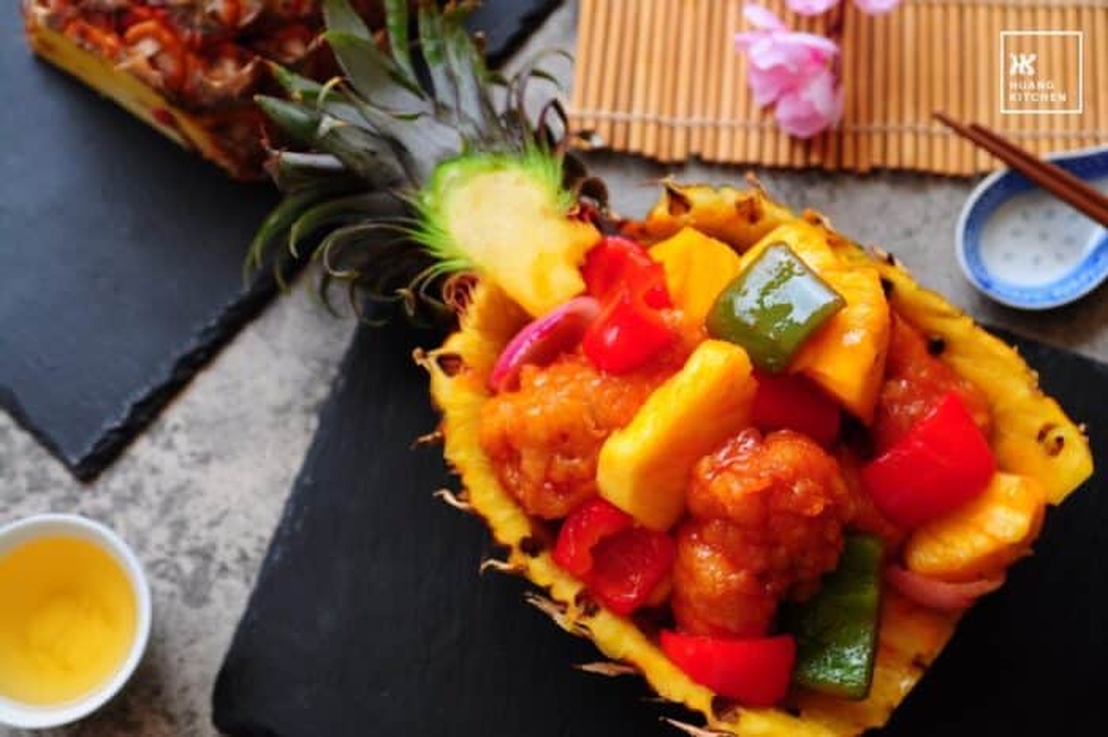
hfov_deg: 38.9
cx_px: 554
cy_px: 368
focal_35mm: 51
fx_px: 1569
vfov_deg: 26.5
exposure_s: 1/250
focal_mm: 34
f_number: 4.8
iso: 160
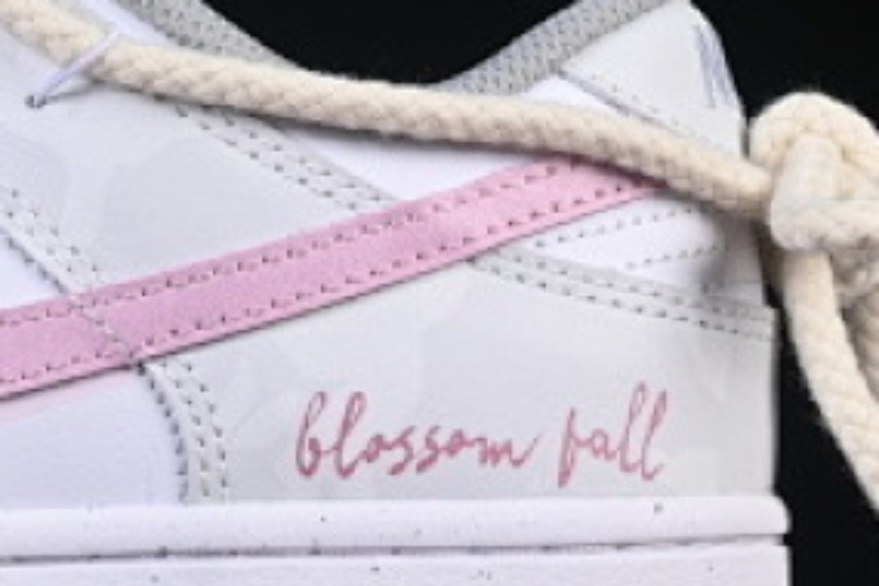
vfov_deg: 4.8
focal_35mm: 284
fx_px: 6934
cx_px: -191
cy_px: 40
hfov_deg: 7.2
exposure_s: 1/80
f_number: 8
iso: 160
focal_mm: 50
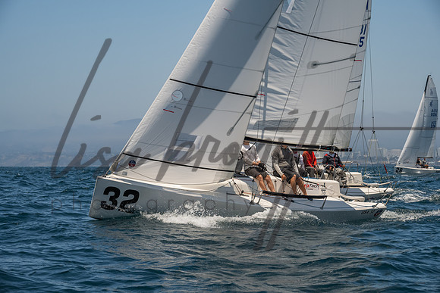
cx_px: 220
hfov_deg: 22.7
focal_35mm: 90
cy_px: 146
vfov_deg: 15.2
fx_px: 1097
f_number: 9
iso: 640
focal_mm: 88
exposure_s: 1/1000
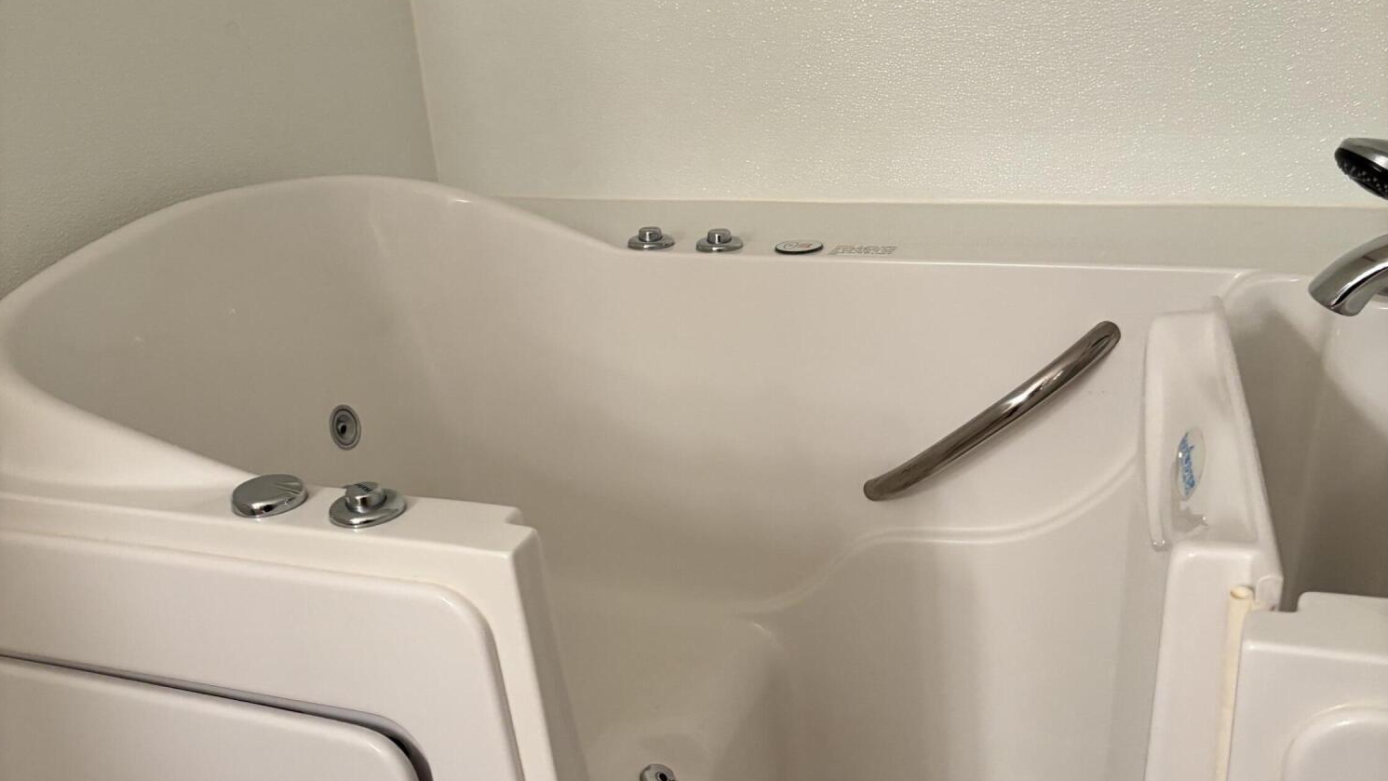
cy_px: 518
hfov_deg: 52.8
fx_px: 1399
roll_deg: +4.2
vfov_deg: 31.0
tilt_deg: -27.3
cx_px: 693
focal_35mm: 38
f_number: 1.6
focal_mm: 5.96
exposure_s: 1/60
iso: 250
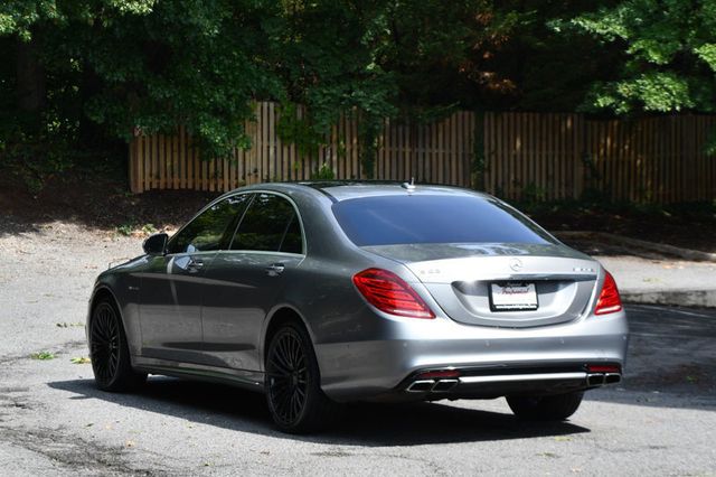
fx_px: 2087
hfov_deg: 19.5
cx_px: 358
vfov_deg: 13.0
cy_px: 238
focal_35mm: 105
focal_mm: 70
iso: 200
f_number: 8
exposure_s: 1/250
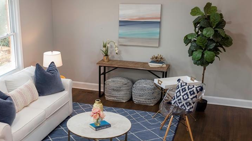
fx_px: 347
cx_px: 74
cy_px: 96
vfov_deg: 22.9
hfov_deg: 39.1
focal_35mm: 52
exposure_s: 1/50
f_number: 3.2
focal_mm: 35
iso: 320
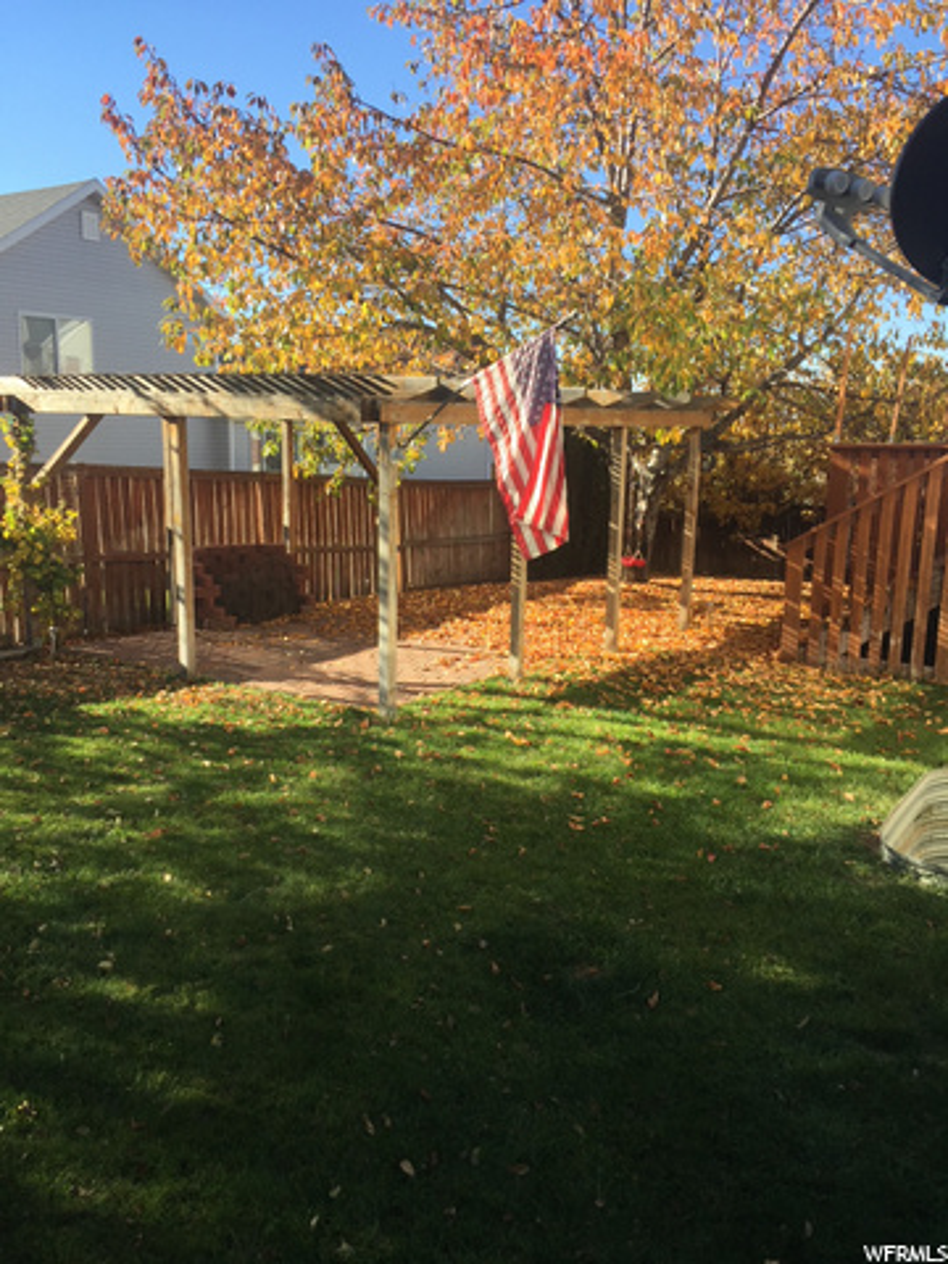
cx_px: 474
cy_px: 632
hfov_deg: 48.2
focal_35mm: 29
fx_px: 1059
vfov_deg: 61.7
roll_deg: -1.3
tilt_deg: -10.6
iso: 32
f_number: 2.2
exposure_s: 1/706
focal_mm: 4.15
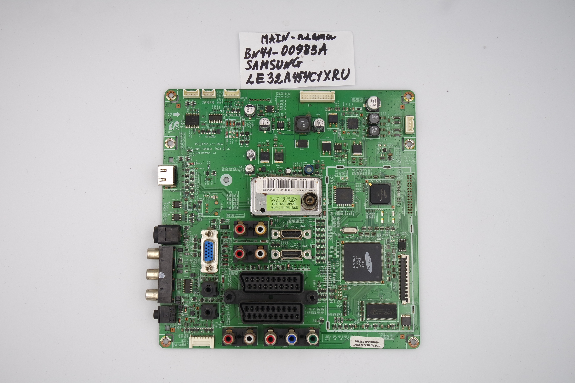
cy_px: 192
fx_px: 687
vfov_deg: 31.2
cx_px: 288
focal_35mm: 43
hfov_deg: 45.4
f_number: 5.6
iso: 160
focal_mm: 16
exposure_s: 1/100
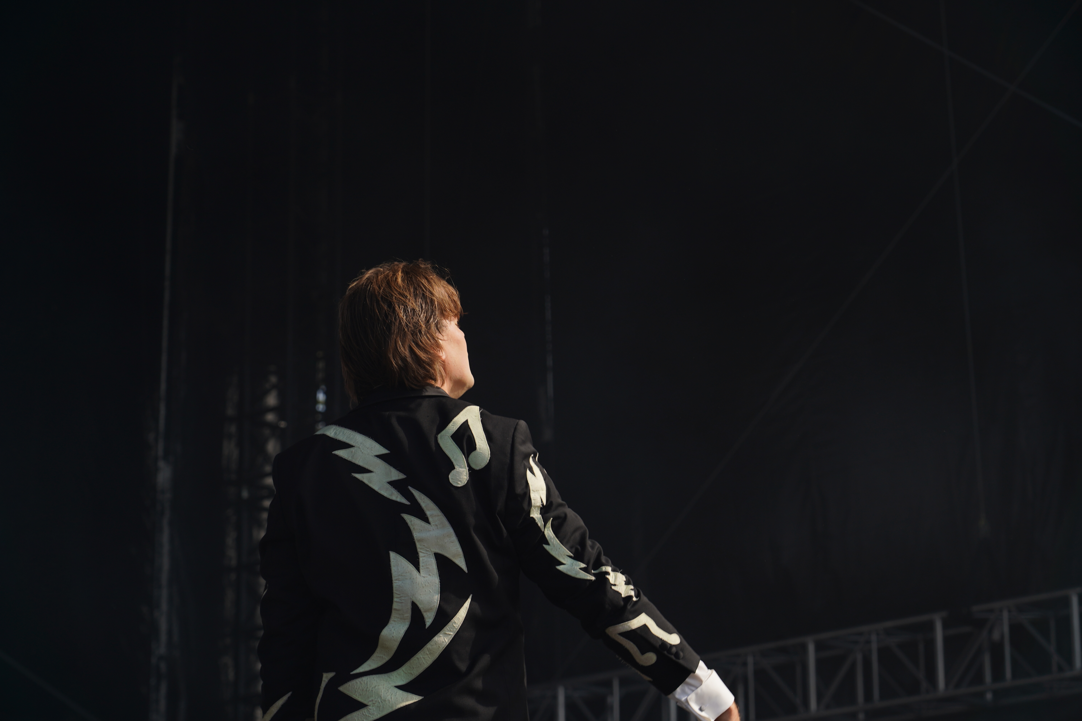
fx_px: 3156
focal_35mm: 105
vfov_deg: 13.0
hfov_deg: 19.5
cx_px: 541
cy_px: 360
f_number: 6.3
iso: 100
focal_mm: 105
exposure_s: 1/320
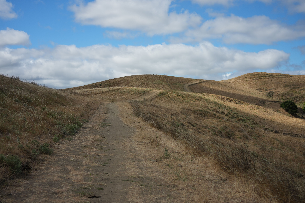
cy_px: 102
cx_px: 152
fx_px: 424
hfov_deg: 39.6
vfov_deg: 27.0
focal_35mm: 50
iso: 250
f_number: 4.5
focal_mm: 50
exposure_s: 1/2500
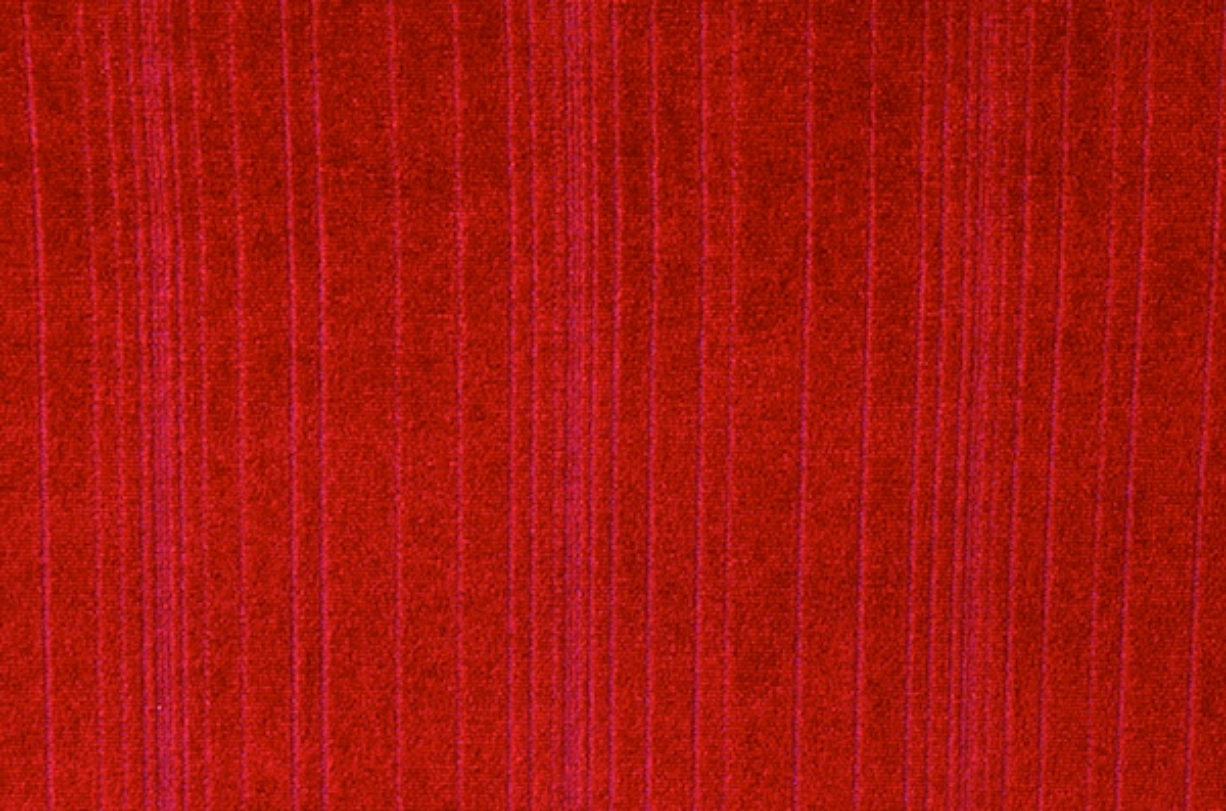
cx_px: 613
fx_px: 3160
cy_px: 406
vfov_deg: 14.6
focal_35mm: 93
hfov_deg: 22.0
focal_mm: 62
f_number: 11
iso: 400
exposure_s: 1/250
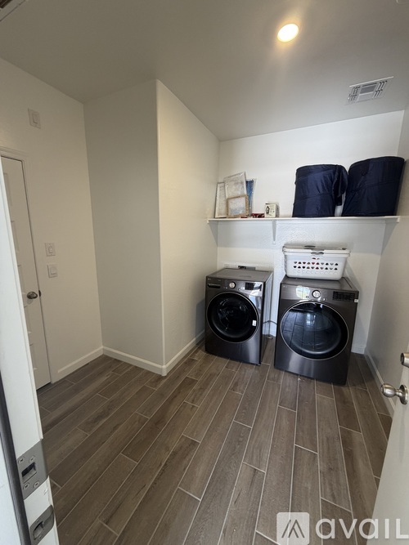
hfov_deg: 85.7
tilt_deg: -10.6
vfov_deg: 102.1
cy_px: 272
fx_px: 221
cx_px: 204
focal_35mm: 14
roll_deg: +0.0
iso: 200
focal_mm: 2.22
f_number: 2.2
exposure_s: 1/60
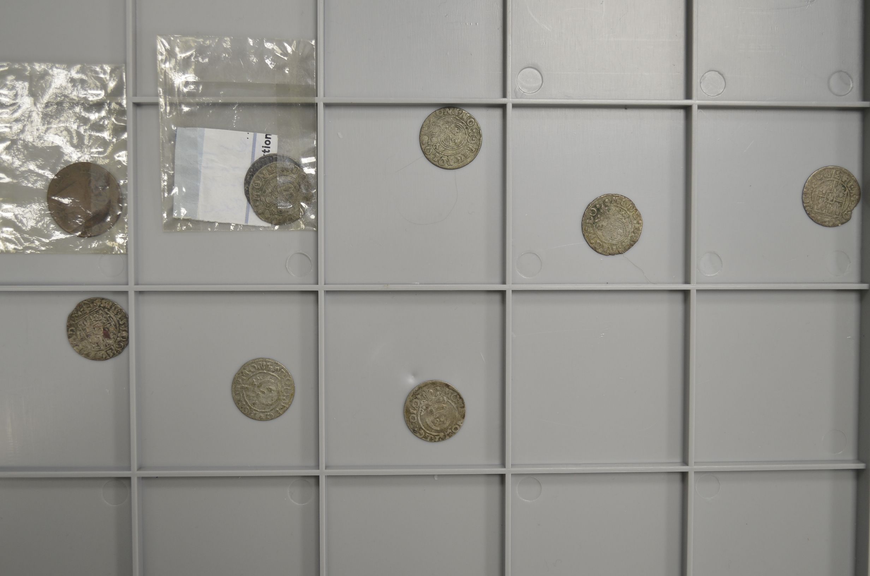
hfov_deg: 43.7
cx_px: 435
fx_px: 1085
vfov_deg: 29.7
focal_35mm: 45
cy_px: 288
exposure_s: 1/30
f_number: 4.5
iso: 320
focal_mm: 30
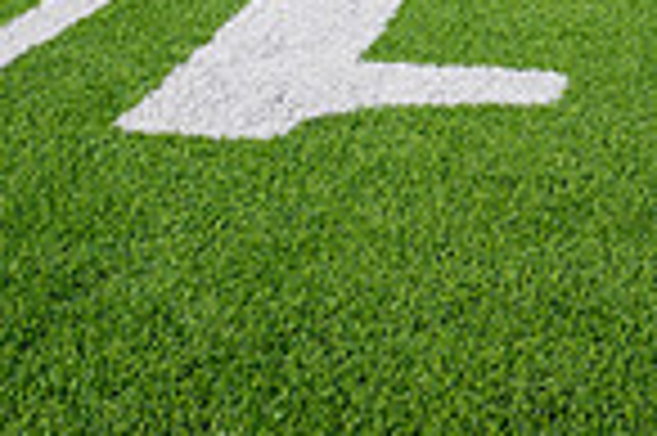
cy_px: -544
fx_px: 1969
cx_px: 387
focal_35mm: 108
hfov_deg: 18.9
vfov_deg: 11.0
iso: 125
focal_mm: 35
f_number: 7.1
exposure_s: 1/320
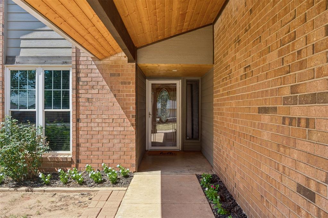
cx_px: 164
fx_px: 219
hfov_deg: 73.7
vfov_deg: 53.1
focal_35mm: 24
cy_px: 109
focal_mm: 24
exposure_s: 1/100
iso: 200
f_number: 8
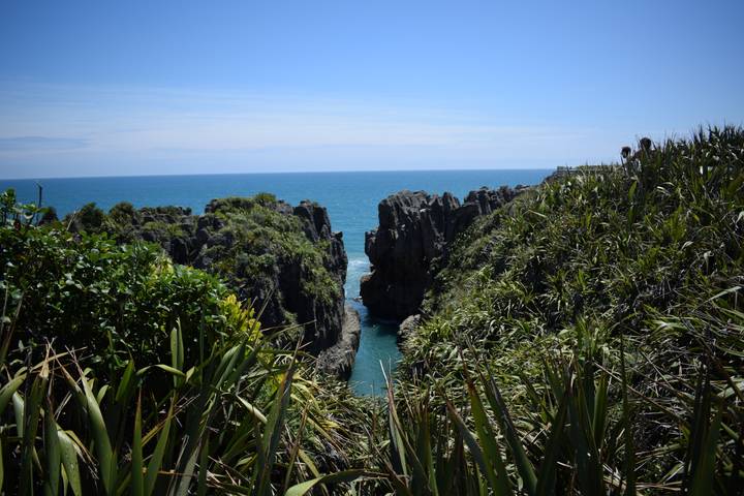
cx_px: 372
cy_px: 248
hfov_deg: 67.4
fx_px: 558
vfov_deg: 47.9
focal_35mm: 27
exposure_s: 1/1600
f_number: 3.5
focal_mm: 18
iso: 100
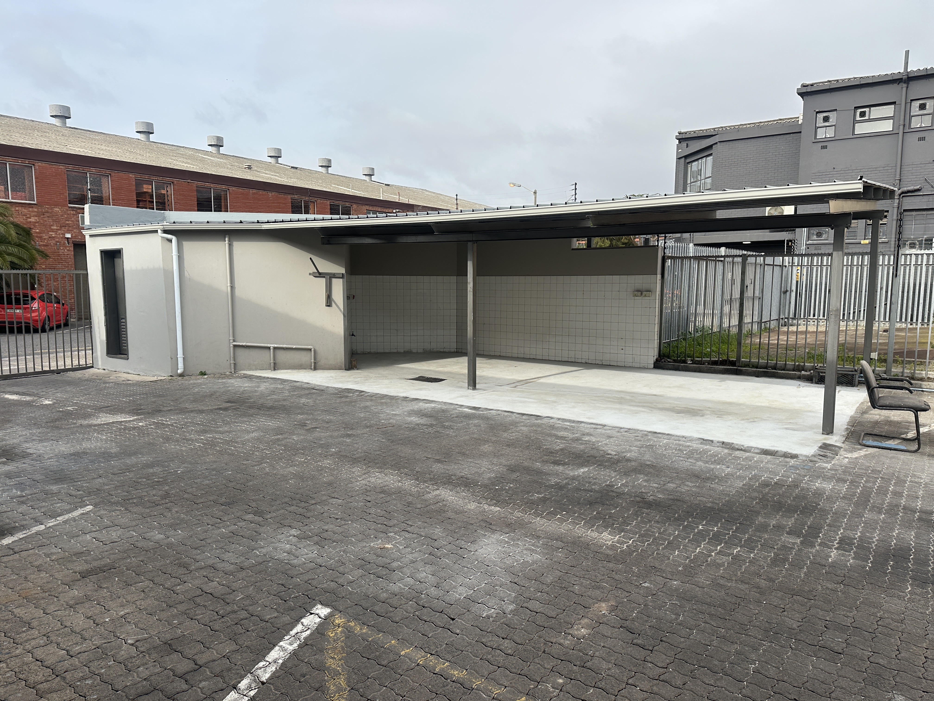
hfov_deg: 71.6
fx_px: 648
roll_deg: -0.1
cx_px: 467
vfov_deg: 56.8
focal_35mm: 24
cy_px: 350
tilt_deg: -5.9
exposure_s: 1/3247
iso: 80
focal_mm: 6.86
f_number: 1.78
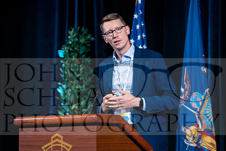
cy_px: 76
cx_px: 113
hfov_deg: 8.4
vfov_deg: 5.6
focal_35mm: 246
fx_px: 1545
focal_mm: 164
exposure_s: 1/125
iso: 3200
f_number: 3.5
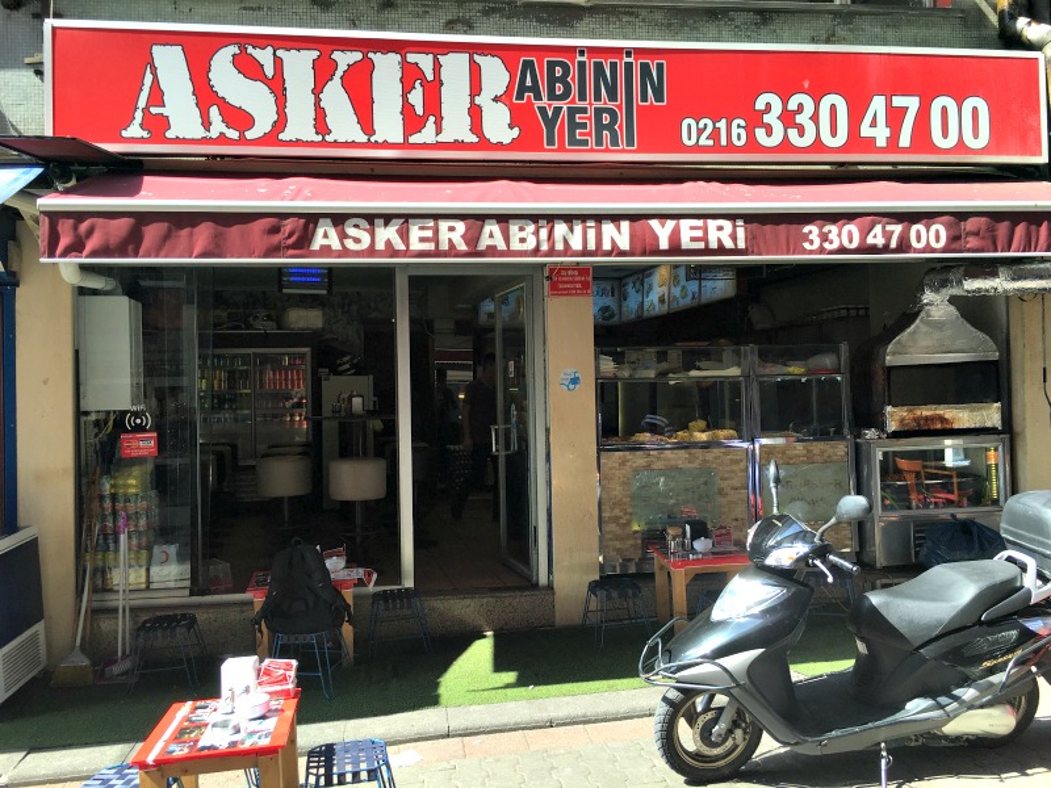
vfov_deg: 48.2
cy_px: 394
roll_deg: +0.5
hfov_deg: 61.7
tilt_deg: +0.0
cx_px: 526
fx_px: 880
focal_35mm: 29
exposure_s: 1/285
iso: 25
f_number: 2.2
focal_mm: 4.15
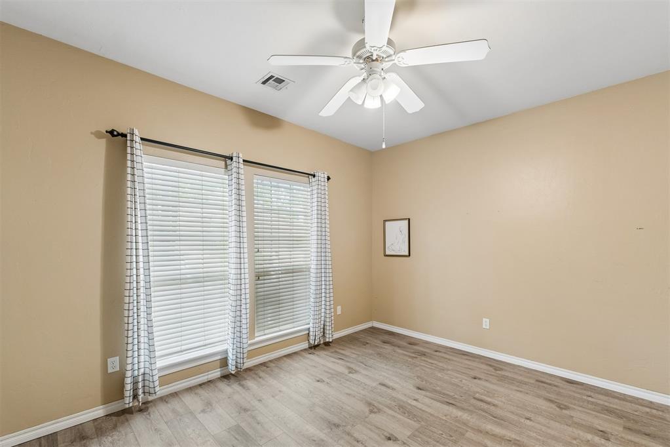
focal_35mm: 15
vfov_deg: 77.3
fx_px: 279
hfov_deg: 100.4
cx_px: 335
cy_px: 224
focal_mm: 10
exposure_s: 1/40
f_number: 7.1
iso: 250
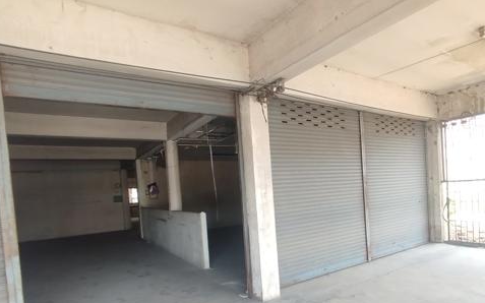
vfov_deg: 54.0
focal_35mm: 22
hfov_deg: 79.2
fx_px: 291
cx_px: 276
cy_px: 202
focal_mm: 1.65
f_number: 2.2
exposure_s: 1/50
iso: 64
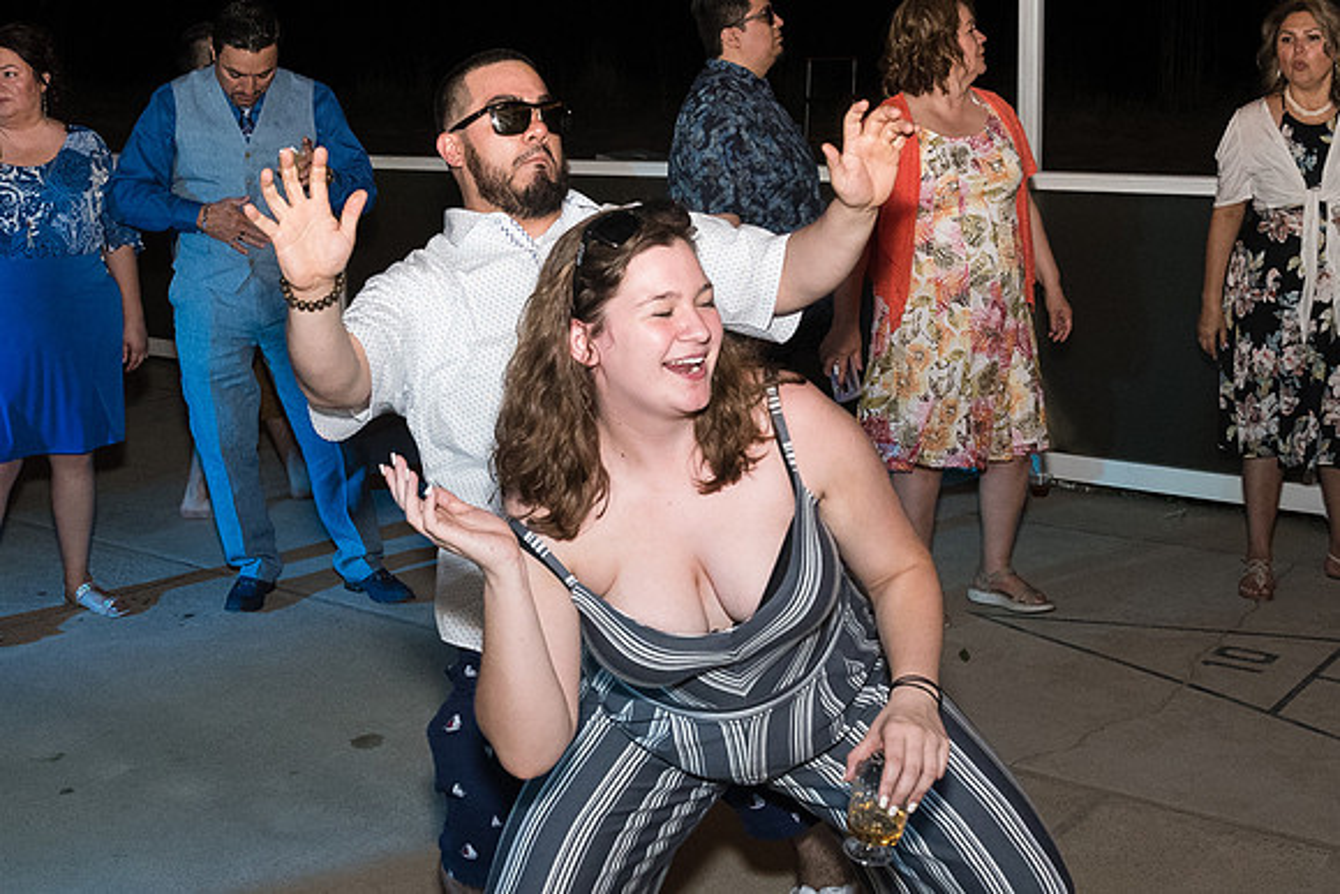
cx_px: 604
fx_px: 1683
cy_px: 403
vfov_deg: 29.7
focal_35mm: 45
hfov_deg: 43.4
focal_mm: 16
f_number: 5
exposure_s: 1/80
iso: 2000
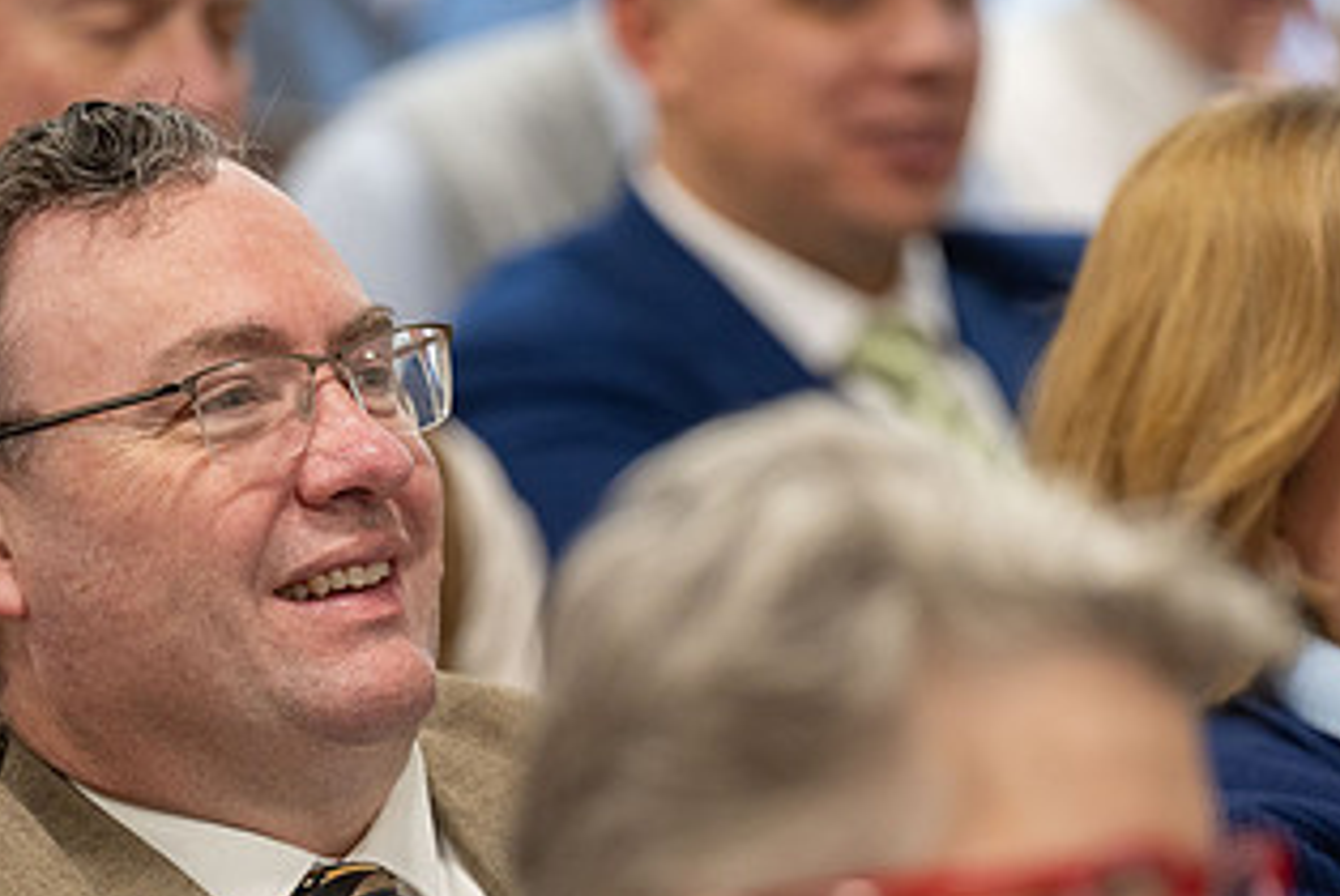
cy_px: 791
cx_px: 691
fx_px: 13747
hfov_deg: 5.6
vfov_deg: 3.7
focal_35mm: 369
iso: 1250
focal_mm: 200
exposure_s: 1/250
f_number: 2.8
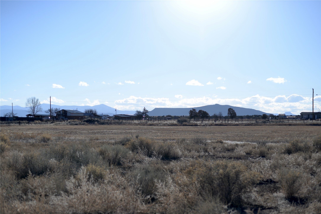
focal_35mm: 50
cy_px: 107
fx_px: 446
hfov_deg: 39.6
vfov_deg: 27.0
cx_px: 160
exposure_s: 1/4000
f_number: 2.8
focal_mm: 50
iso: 100
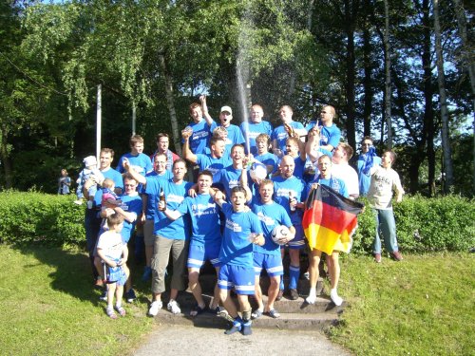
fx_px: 521
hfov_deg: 49.0
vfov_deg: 37.7
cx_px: 238
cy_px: 178
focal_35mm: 38
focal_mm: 6.2
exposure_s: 1/200
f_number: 4.3
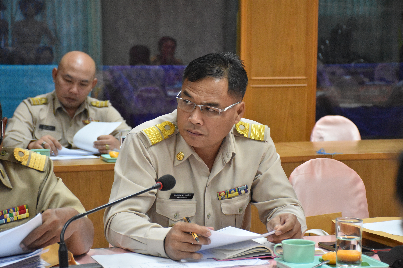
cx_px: 202
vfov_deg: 13.8
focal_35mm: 99
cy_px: 134
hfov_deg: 20.6
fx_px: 1108
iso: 4000
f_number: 5.6
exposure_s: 1/160
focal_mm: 66
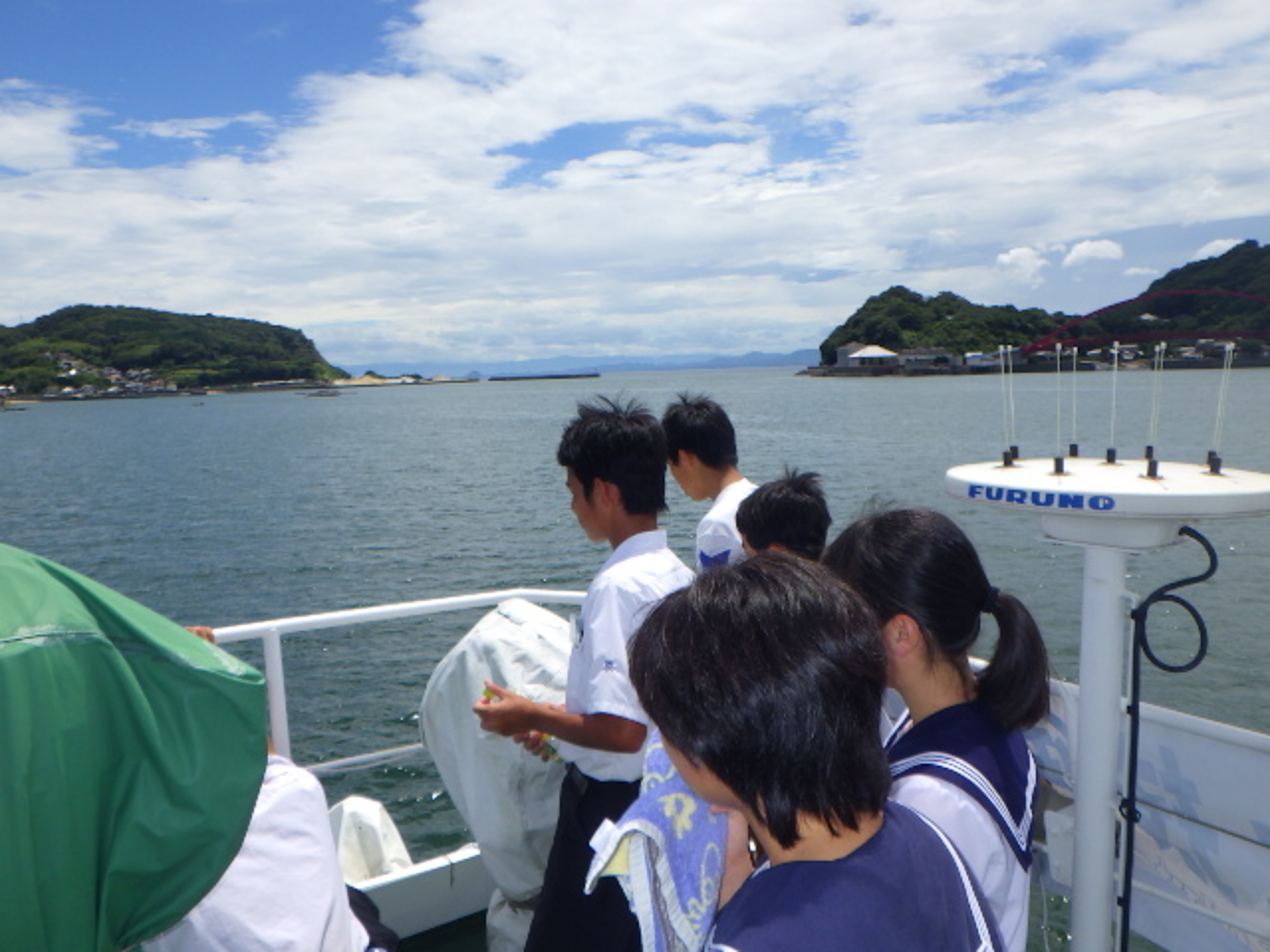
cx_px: 635
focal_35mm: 28
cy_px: 476
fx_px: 1027
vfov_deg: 49.7
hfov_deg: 63.4
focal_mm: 5
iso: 125
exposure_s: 1/1500
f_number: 4.2
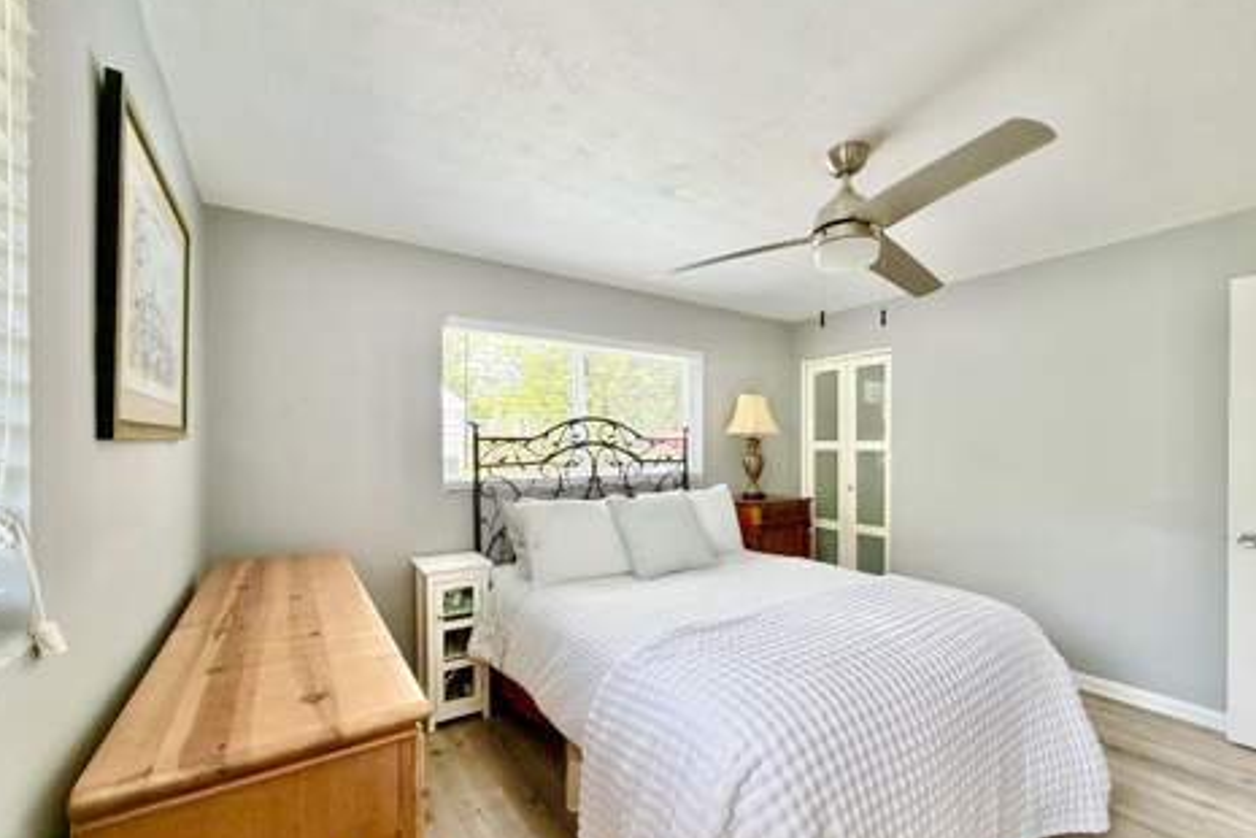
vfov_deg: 77.2
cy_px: 450
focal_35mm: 15
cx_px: 632
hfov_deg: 100.4
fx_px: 523
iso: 160
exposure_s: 1/120
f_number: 2.2
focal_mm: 2.22
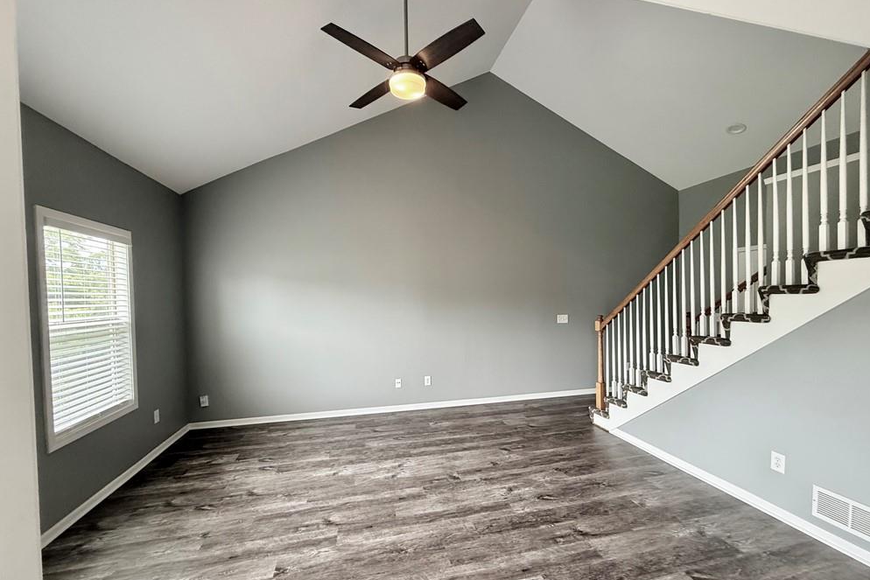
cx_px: 441
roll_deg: -0.2
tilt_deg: -0.6
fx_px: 363
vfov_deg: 77.3
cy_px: 306
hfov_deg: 100.4
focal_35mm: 15
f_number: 2.2
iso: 200
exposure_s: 1/120
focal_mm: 2.22
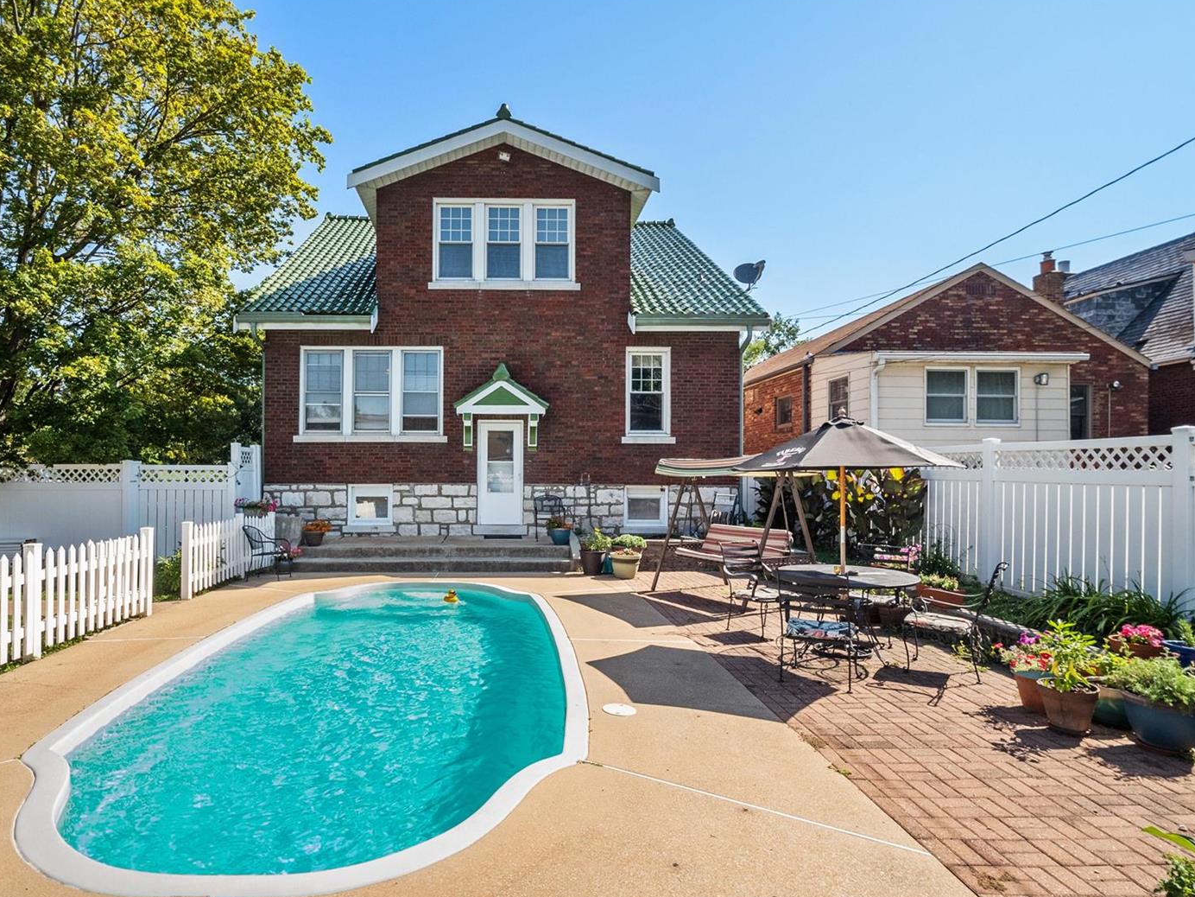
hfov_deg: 81.3
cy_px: 451
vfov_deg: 66.0
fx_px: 690
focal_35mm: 20
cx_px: 521
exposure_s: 1/400
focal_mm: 9
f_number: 8
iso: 400
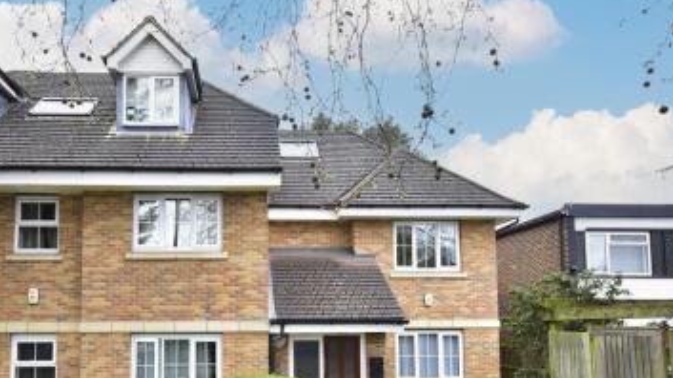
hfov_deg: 74.6
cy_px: 289
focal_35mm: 24
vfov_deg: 45.2
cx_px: 264
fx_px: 434
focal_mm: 11.5
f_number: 8
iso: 800
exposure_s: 1/40
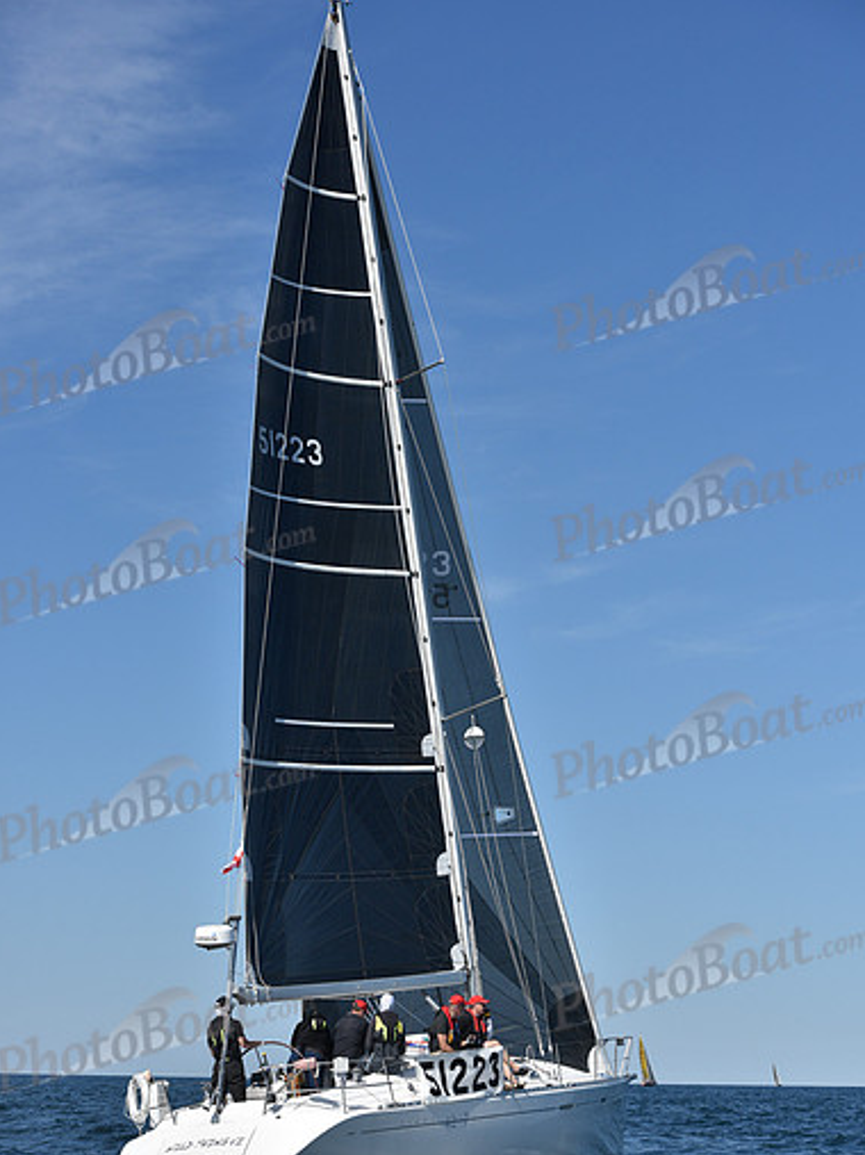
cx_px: 434
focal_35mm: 77
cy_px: 654
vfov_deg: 25.3
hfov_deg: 19.1
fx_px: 2567
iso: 250
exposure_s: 1/1600
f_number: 8
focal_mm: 70
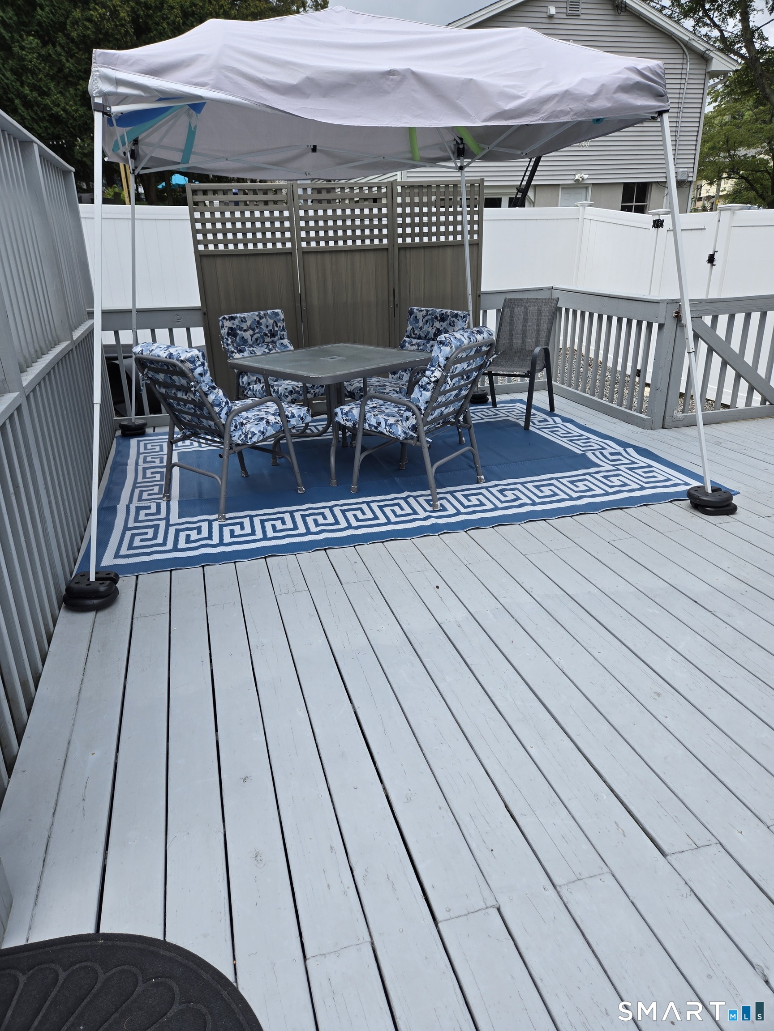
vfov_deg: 73.9
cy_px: 516
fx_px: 686
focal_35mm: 23
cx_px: 387
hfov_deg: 58.9
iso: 25
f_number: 1.8
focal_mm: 5.4
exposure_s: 1/1365
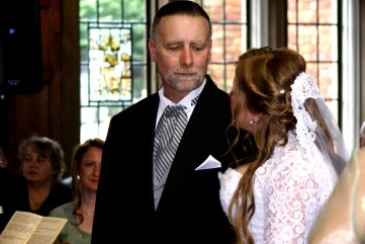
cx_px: 177
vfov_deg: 11.0
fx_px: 1263
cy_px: 129
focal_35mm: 125
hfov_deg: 16.4
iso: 400
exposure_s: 1/125
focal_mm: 75
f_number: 4.5
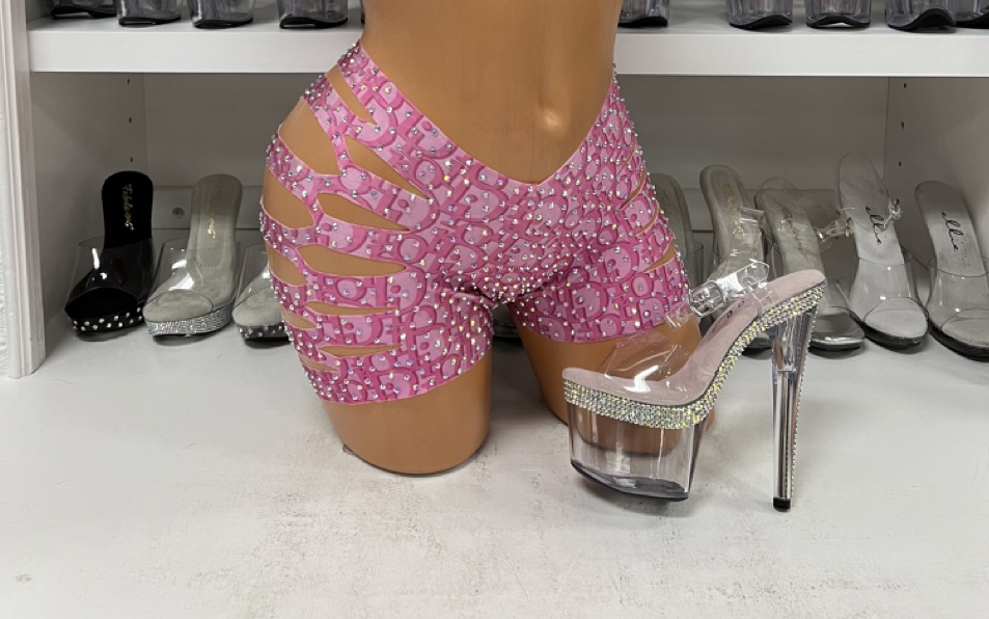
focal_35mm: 37
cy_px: 19
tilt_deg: -7.8
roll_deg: +0.3
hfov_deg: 52.7
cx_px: 494
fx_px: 997
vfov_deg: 32.1
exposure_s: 1/60
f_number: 1.5
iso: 100
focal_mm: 5.7
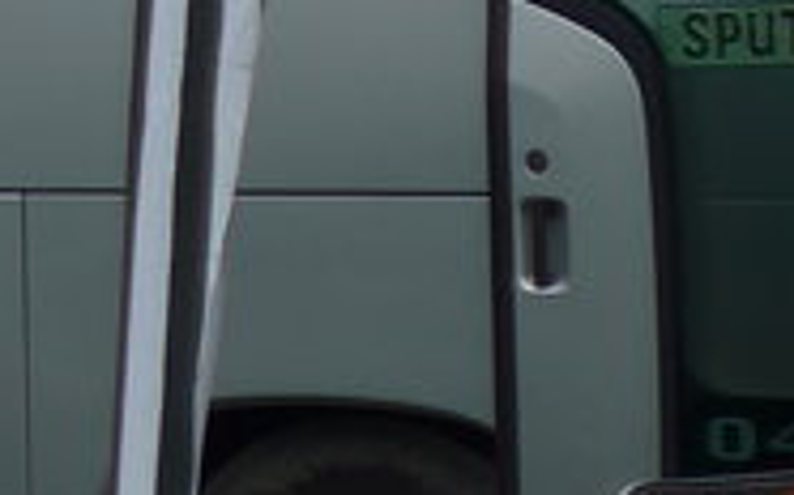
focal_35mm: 315
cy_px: -230
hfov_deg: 6.1
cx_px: -1763
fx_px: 6812
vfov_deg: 4.1
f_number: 3
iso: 80
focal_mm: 9.5
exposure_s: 1/800
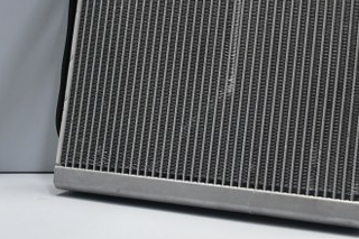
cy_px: 16
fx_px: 1066
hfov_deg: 19.1
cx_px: 209
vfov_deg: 12.7
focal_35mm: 107
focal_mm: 38
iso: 900
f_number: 5.6
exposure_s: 1/60
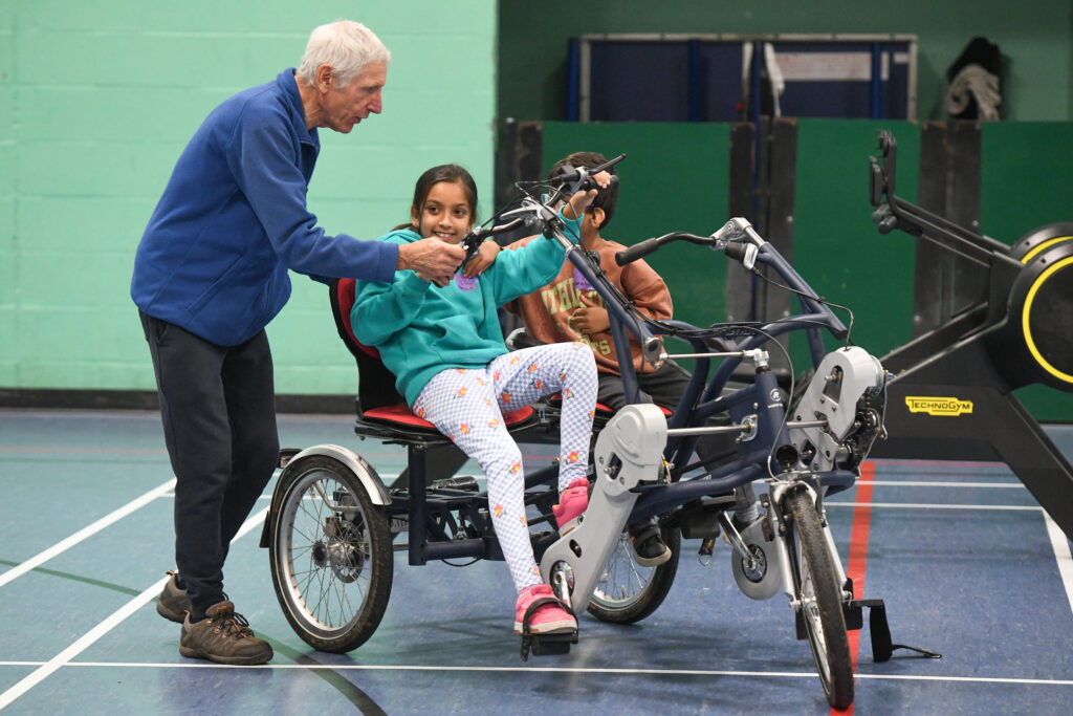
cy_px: 358
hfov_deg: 15.8
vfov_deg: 10.6
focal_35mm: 130
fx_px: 3875
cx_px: 536
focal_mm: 130
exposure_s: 1/200
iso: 6400
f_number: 4
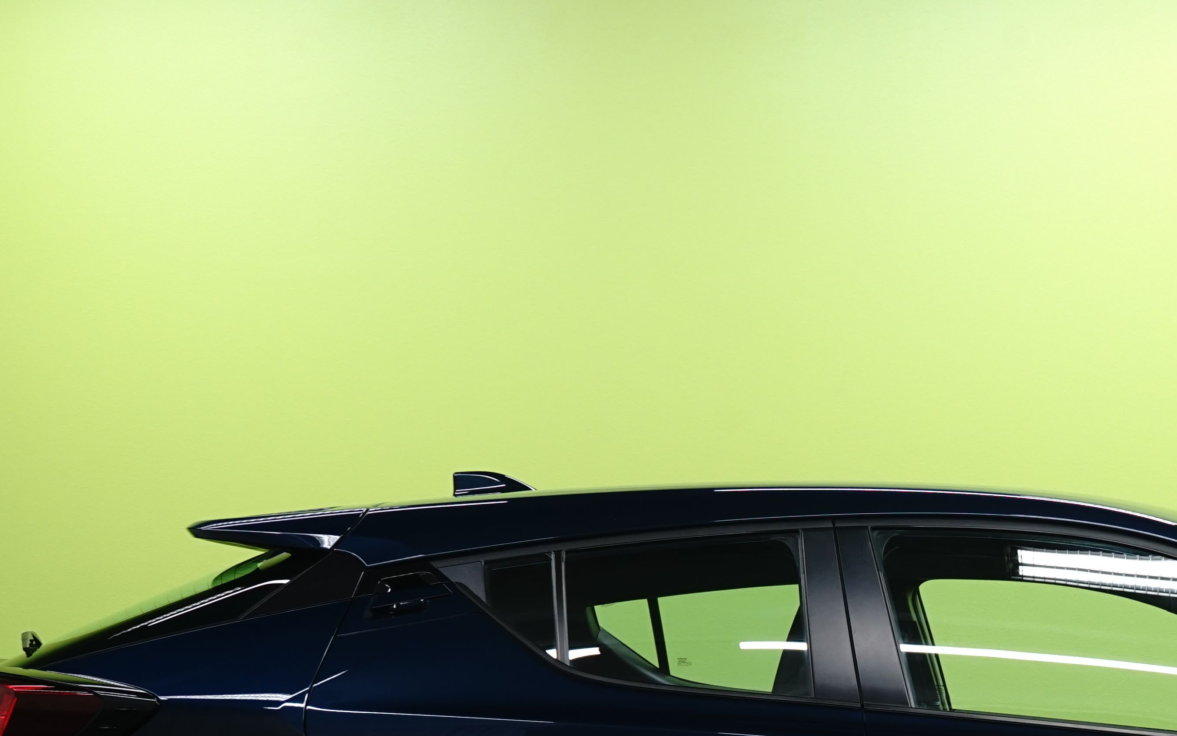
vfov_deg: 12.8
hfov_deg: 20.4
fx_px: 3208
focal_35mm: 100
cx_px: 1055
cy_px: 857
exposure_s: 1/6
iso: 500
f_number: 8
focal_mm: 44
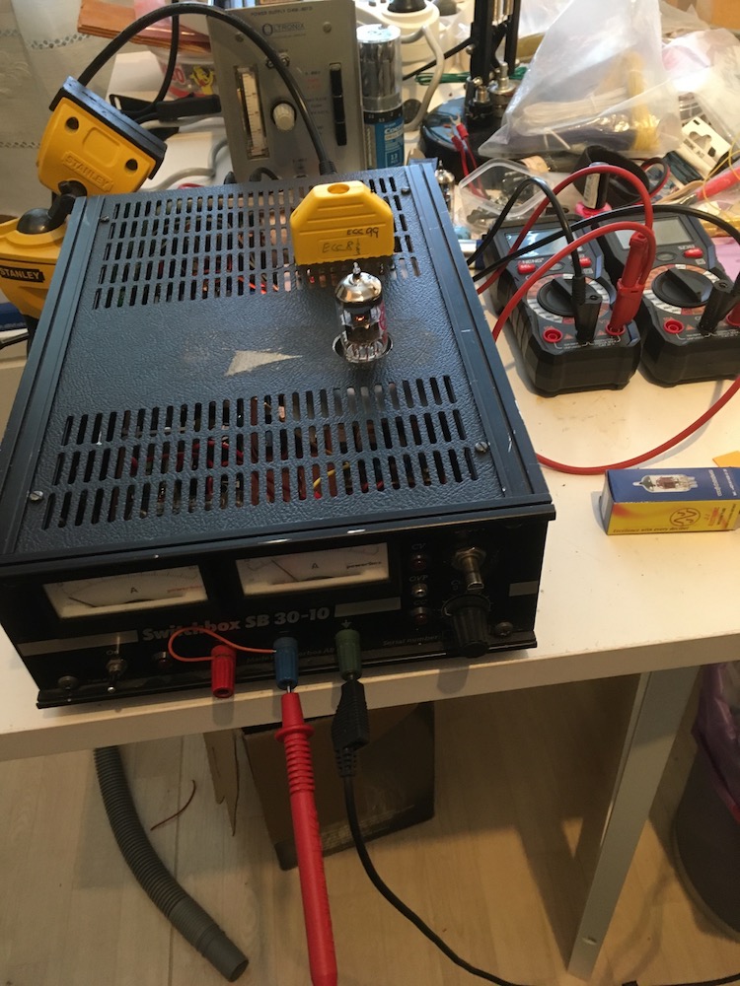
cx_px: 370
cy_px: 493
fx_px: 827
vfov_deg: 61.7
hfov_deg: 48.2
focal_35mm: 29
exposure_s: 1/20
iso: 200
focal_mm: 4.15
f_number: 2.2
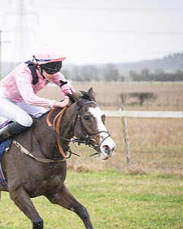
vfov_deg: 8.3
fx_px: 1579
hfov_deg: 6.6
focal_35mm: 233
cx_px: -85
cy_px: 176
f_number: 2.8
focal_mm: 86
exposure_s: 1/1000
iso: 1250
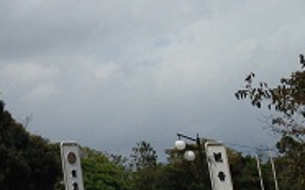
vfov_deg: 10.3
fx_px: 1022
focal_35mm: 123
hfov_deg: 15.6
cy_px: -80
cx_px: -157
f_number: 2.4
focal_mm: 4.13
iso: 50
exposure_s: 1/3623
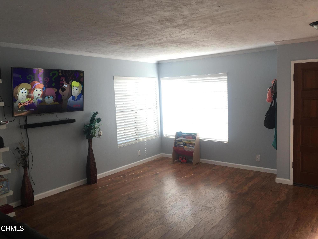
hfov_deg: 61.7
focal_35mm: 29
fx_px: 266
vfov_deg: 48.2
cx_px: 159
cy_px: 120
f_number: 2.2
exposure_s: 1/60
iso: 40
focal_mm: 4.15
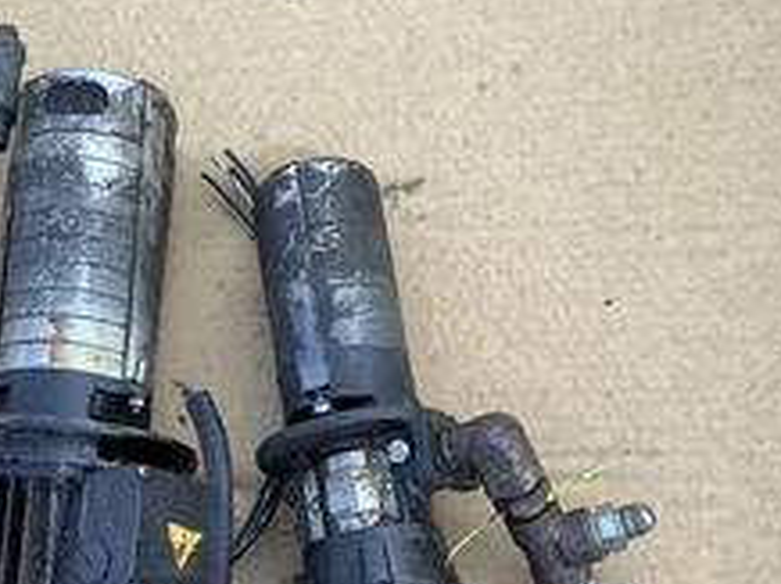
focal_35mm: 57
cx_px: 229
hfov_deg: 33.4
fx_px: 1285
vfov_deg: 25.1
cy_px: 491
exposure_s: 1/121
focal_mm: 3.3
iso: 25
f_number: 2.4
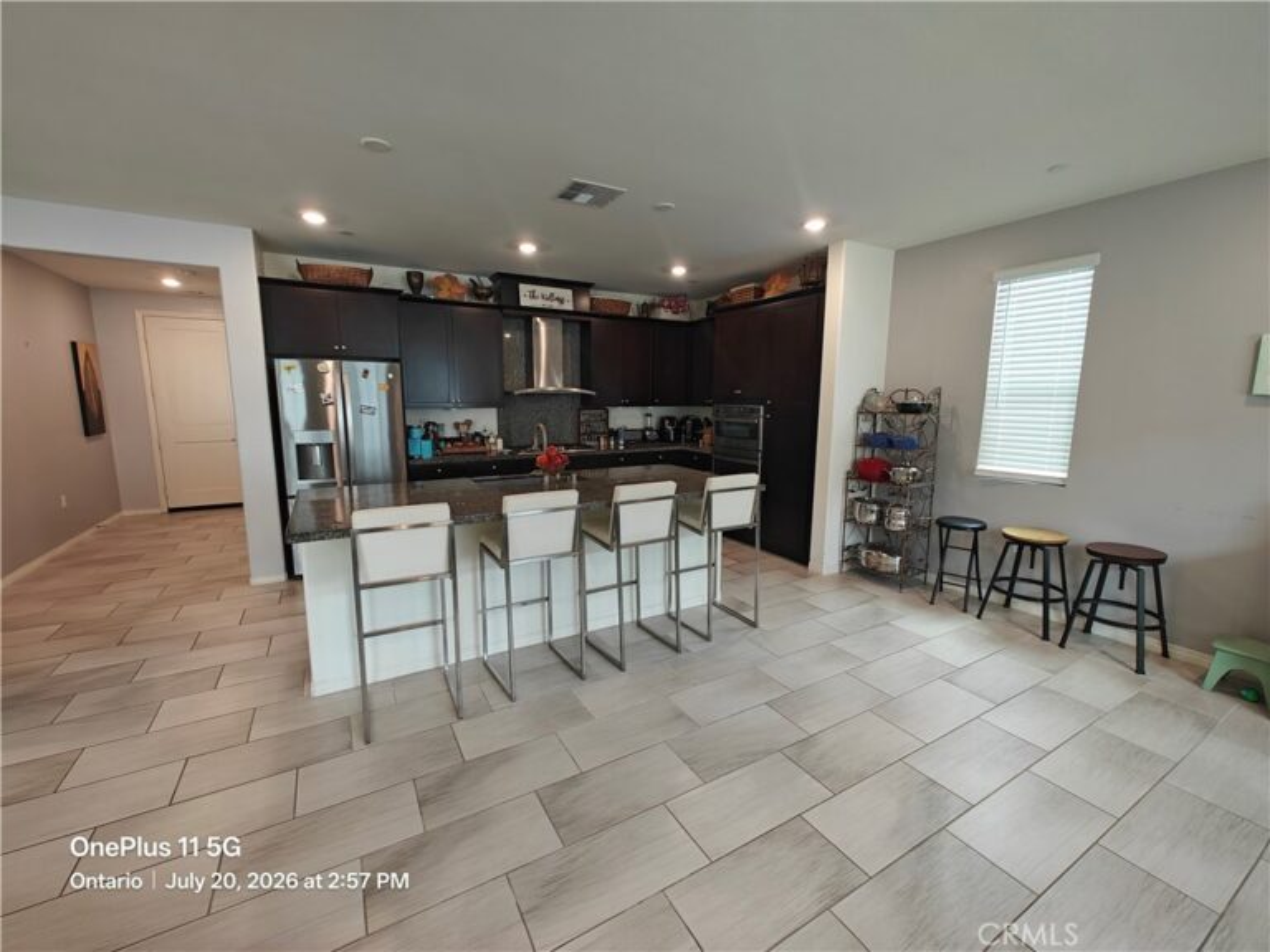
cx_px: 635
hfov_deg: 102.1
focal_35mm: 14
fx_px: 514
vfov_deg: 85.7
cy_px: 476
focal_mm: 2.59
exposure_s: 1/60
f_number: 2.2
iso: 320
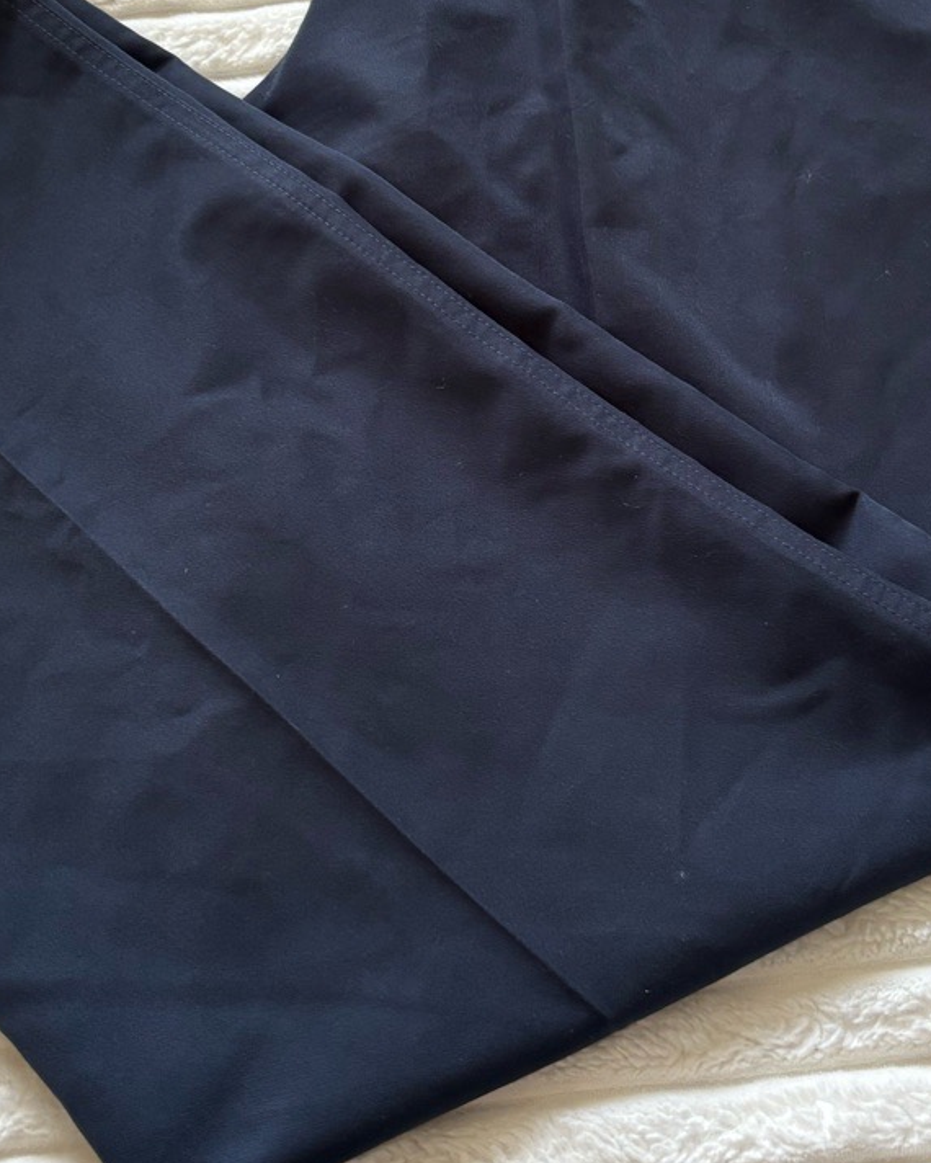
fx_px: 1962
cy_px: 336
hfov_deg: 26.7
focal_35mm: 57
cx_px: 495
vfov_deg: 32.6
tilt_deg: -69.8
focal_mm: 5.96
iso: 160
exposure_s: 1/60
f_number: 1.6
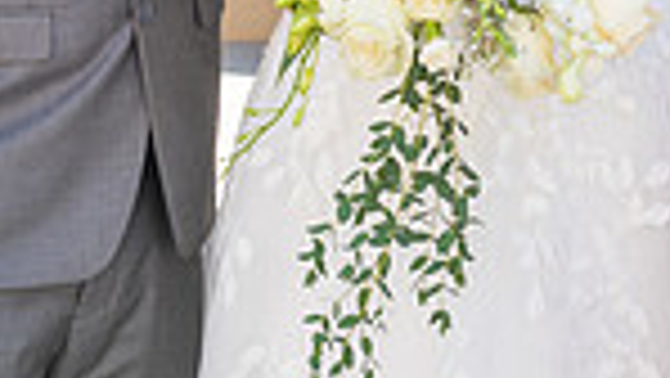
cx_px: 470
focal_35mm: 192
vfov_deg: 6.3
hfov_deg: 11.2
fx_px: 3413
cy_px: -43
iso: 100
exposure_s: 1/125
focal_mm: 42
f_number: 5
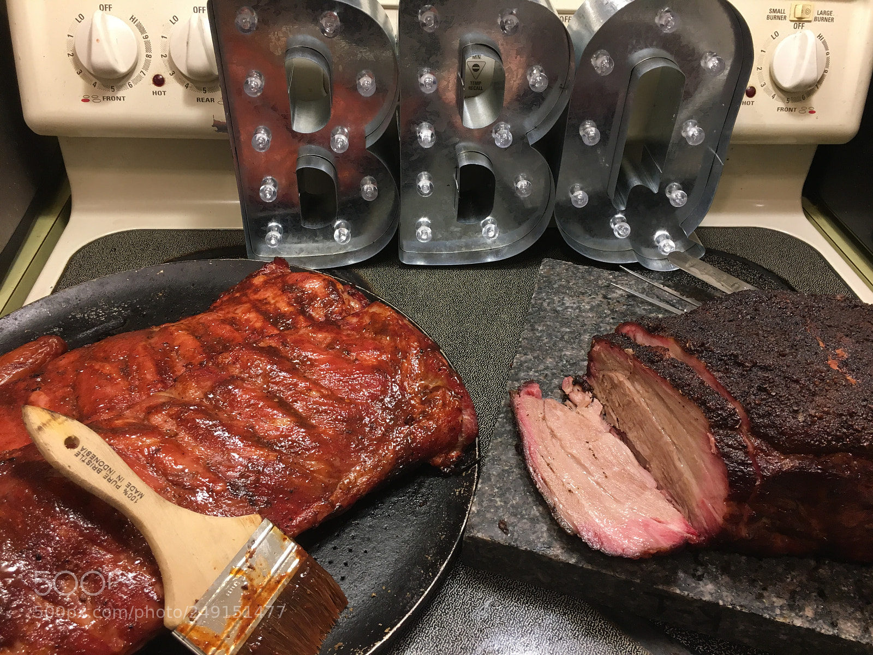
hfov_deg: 61.7
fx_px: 731
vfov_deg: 48.2
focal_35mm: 29
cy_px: 328
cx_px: 436
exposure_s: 1/30
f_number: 2.2
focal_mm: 4.15
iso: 64
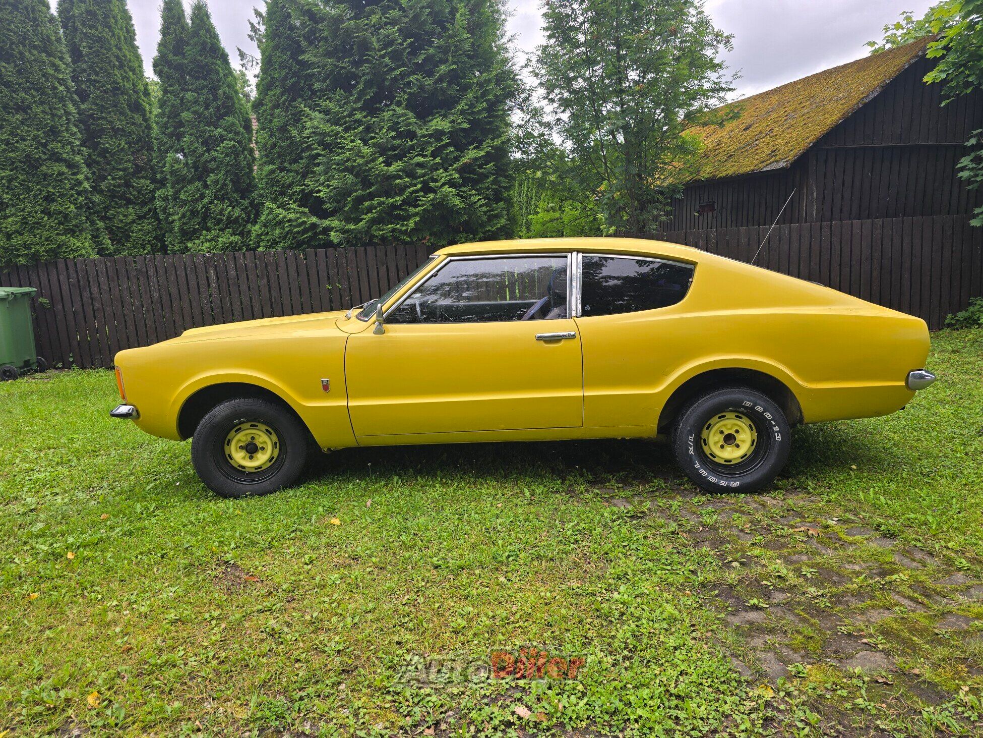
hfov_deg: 73.9
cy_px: 369
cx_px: 492
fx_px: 653
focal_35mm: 23
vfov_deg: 58.9
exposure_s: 1/180
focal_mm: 6.3
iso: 12
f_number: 1.7
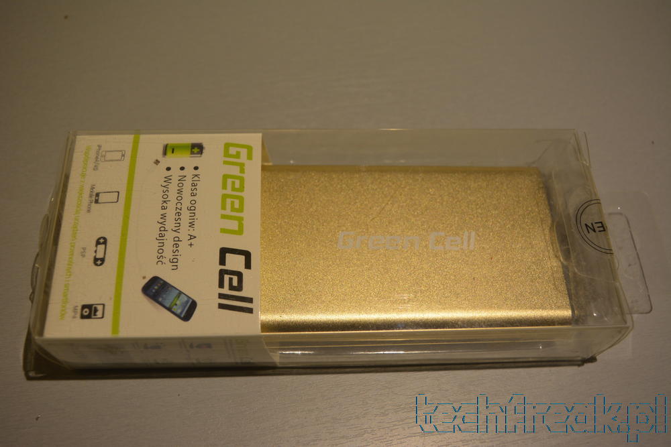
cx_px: 336
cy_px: 224
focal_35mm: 38
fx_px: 699
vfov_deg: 35.5
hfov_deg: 51.3
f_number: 5.6
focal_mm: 25
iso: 400
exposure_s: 1/125
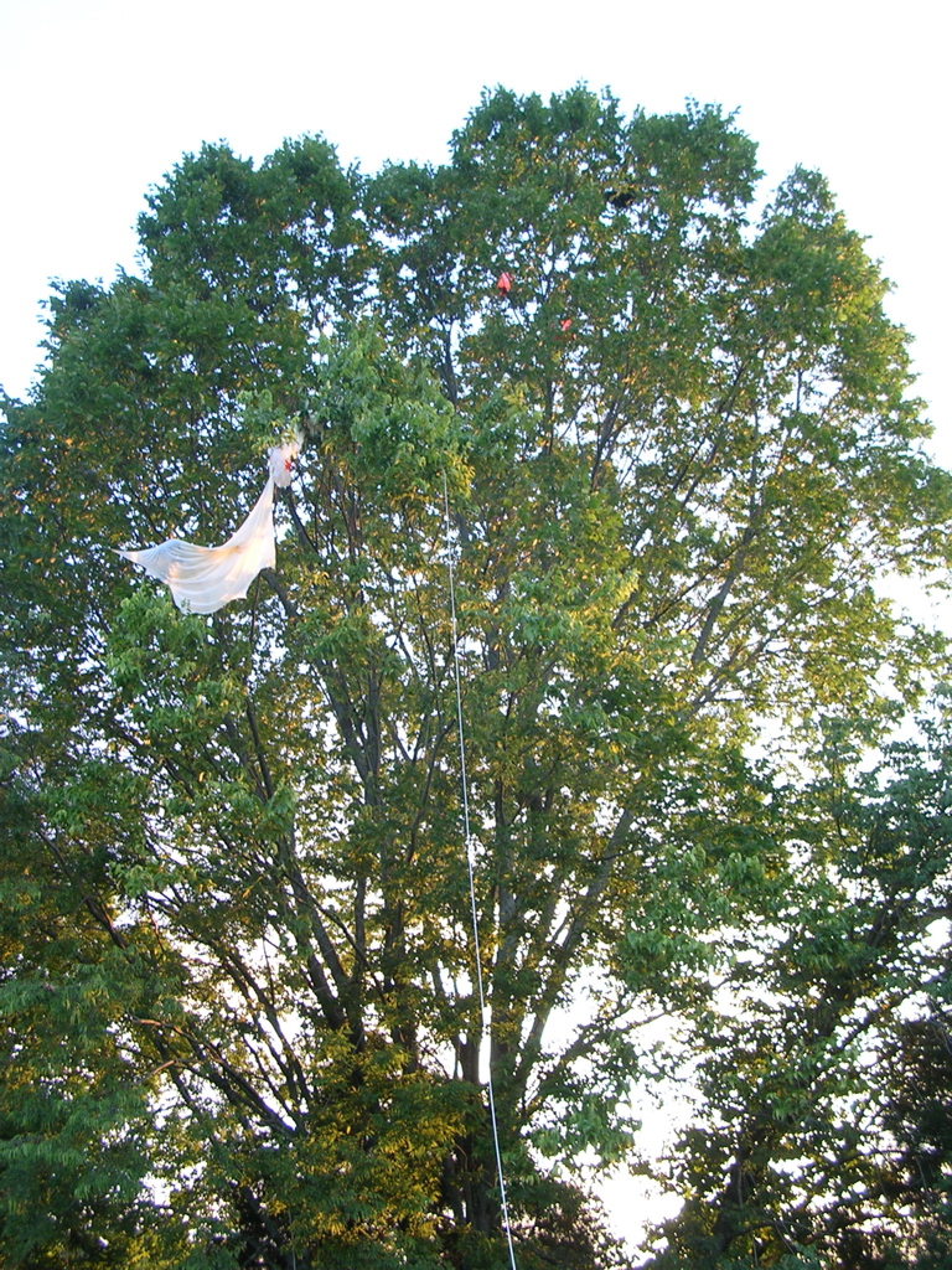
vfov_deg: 49.0
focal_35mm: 38
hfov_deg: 37.7
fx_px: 1393
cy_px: 635
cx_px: 476
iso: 50
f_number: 2.8
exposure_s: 1/36.5
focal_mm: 5.8
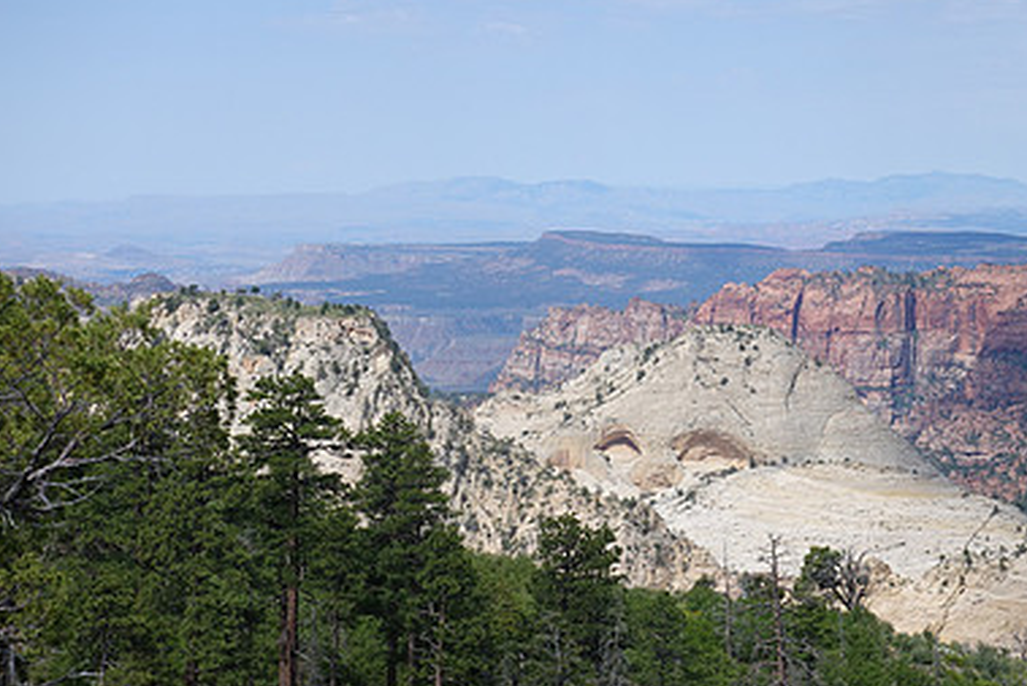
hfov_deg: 19.1
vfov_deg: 12.8
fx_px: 3053
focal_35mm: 107
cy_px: 397
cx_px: 634
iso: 125
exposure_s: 1/640
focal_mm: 25.7
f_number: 5.6
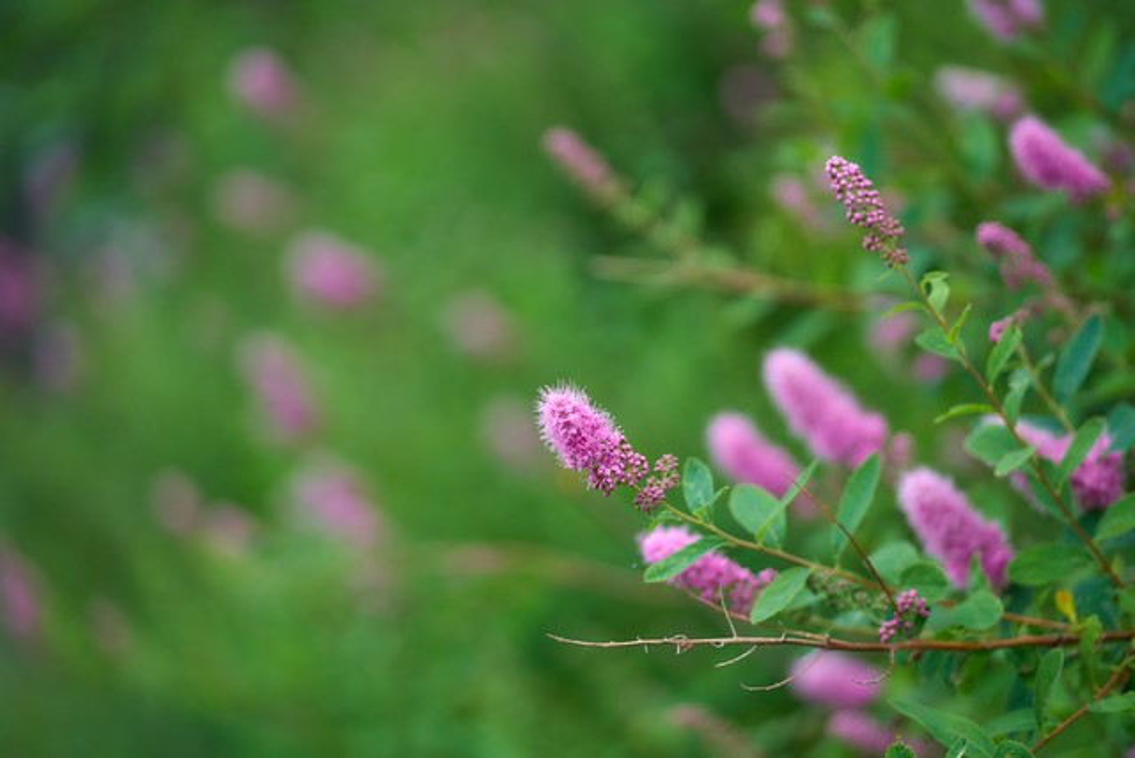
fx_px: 3547
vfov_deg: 12.2
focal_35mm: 112
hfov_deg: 18.2
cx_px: 568
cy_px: 379
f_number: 1.8
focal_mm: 75
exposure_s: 1/800
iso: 100
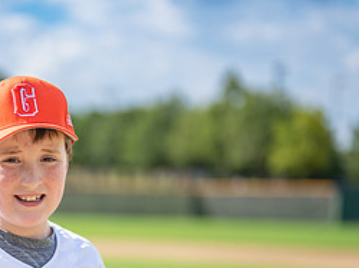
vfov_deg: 12.0
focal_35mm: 121
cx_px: 20
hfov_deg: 16.0
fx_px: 1254
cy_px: 295
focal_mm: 50
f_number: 1.2
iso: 100
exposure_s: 1/6400
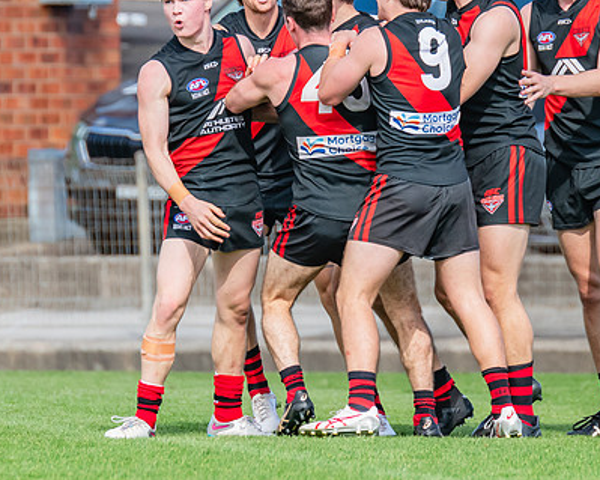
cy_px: 59
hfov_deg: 1.7
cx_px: 278
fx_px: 19830
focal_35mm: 1117
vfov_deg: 1.4
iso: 800
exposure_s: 1/1600
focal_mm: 420
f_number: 6.3
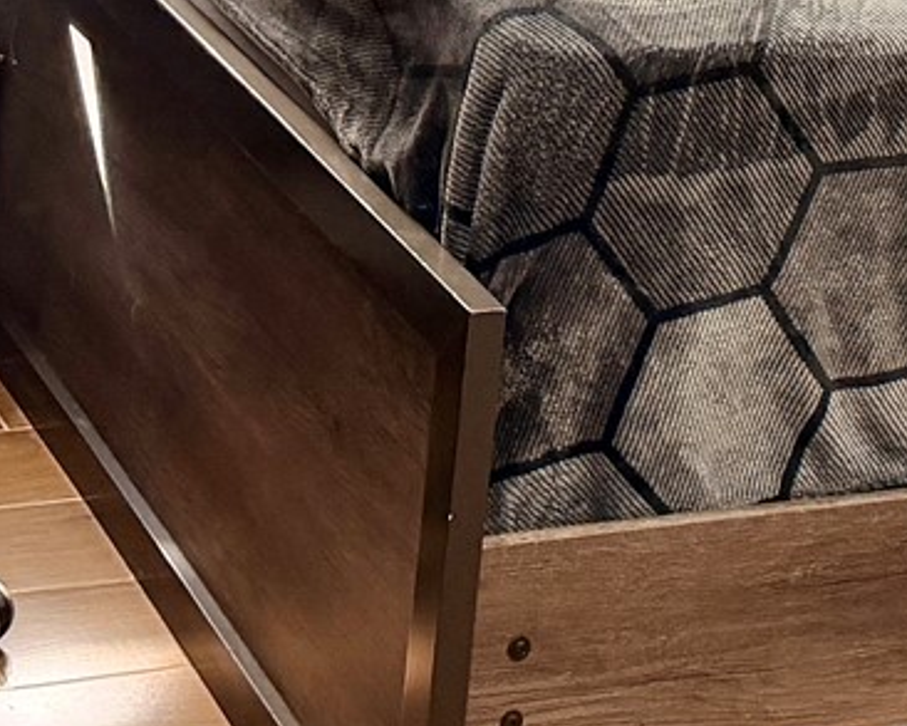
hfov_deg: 14.6
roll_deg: -5.4
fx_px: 3517
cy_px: -639
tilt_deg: -6.0
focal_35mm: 131
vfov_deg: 10.9
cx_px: 783
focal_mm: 6.76
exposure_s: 1/60
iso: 200
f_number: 1.78
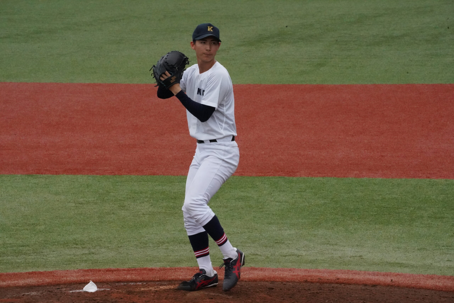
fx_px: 5044
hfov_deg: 5.2
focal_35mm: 400
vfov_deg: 3.4
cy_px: 152
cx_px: 227
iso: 16000
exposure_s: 1/800
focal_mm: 400
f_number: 29
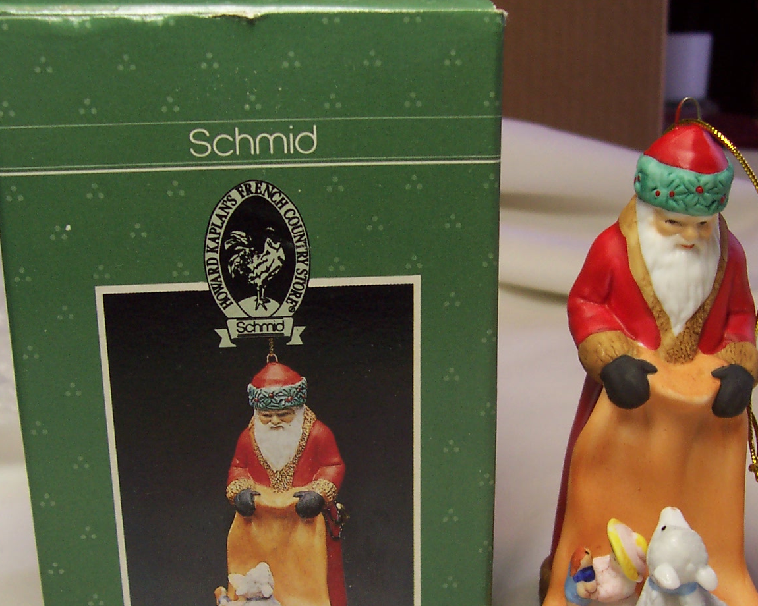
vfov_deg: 29.1
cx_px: 432
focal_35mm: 52
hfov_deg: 35.9
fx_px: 1167
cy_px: 370
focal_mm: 5.6
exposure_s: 1/60
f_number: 2.8
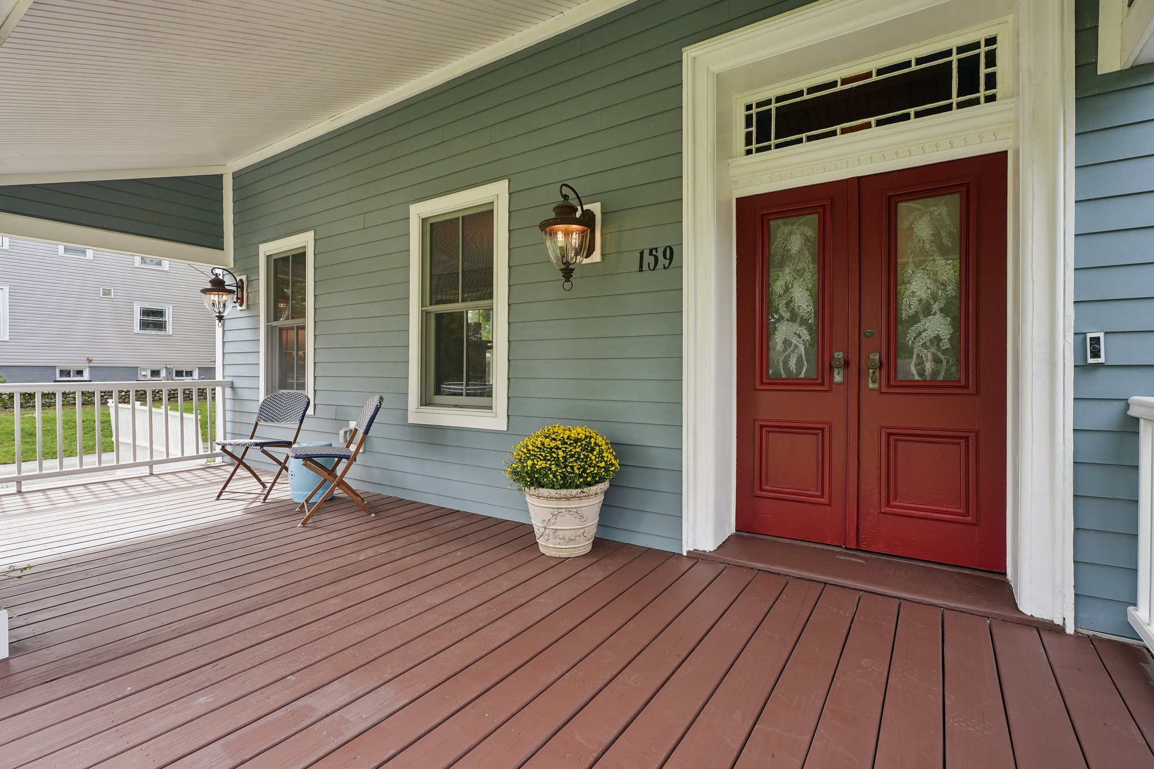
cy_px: 384
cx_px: 577
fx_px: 513
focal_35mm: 16
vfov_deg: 73.7
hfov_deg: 96.7
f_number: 8
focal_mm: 16
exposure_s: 1/50
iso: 200
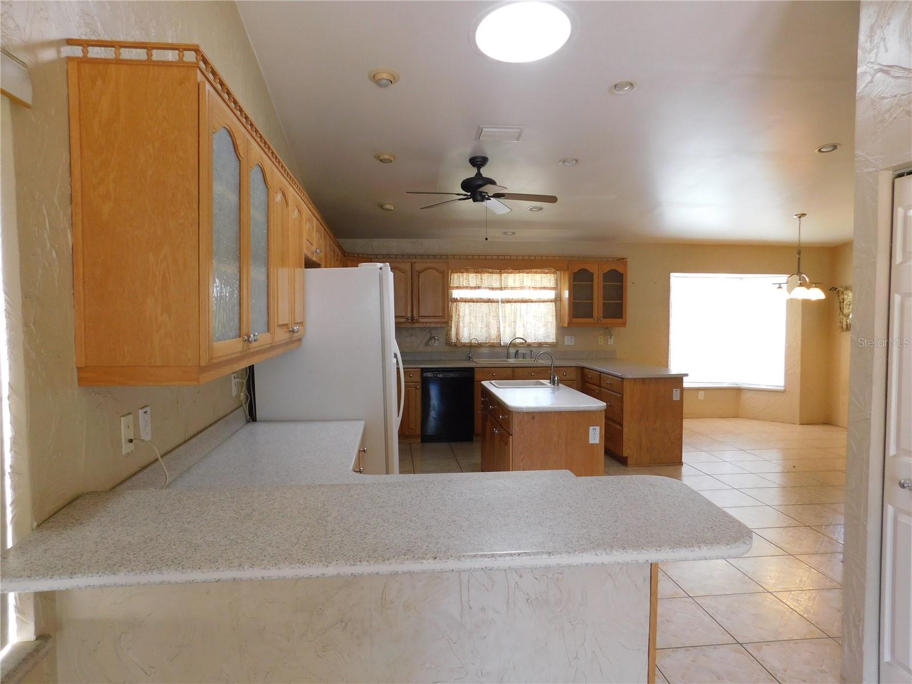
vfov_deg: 58.9
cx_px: 456
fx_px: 606
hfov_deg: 73.9
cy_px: 342
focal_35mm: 23
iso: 200
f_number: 3
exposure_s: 1/30
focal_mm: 4
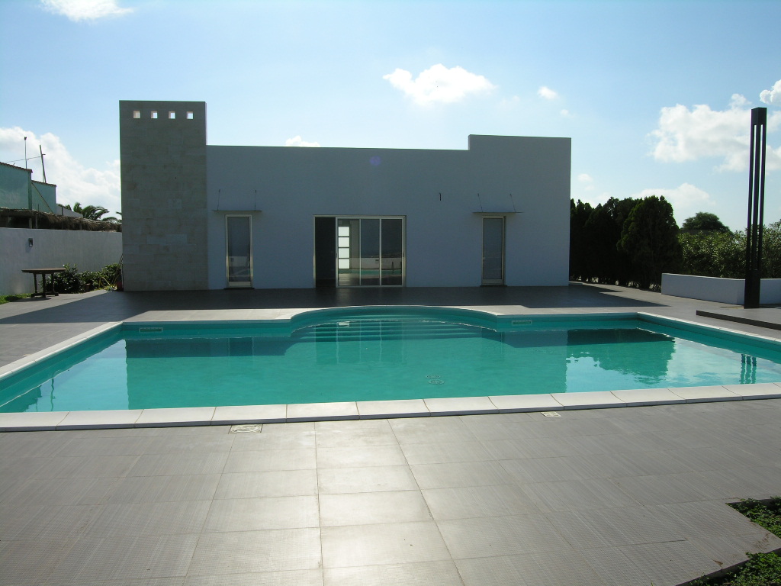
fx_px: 587
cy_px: 293
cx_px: 390
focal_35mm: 26
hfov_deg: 67.3
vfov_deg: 53.1
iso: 50
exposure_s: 1/374
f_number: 7.4
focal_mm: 6.5
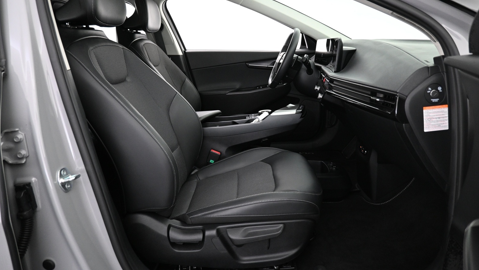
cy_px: 115
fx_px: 330
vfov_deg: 44.3
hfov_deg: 71.9
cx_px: 247
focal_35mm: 26
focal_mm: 16
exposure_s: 1/25
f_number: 3.5
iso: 1600
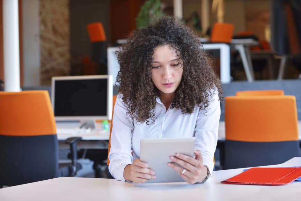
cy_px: 100
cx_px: 150
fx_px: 585
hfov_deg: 28.8
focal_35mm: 70
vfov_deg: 19.5
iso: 320
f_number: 3.5
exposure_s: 1/125
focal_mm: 70
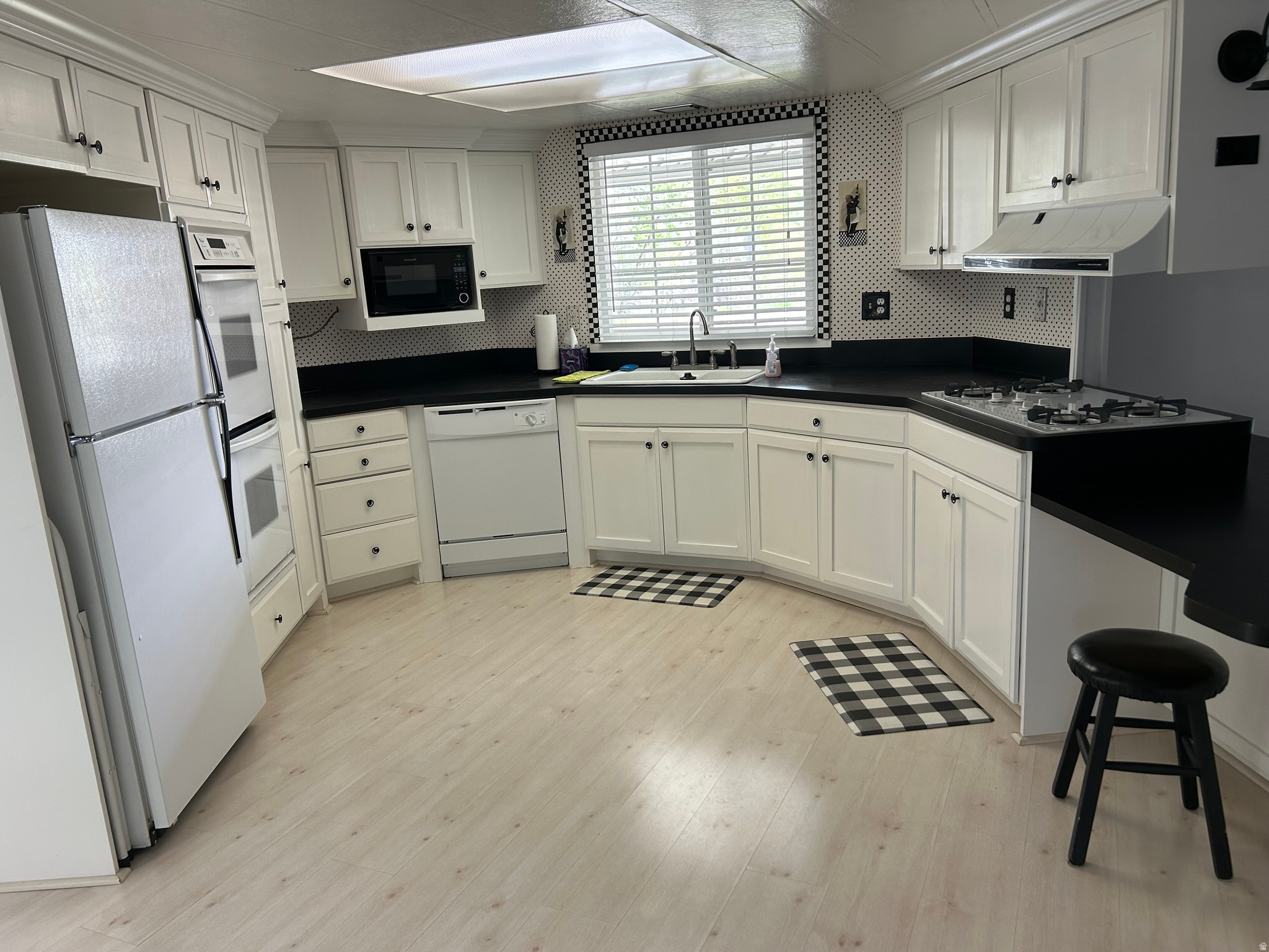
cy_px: 476
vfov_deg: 53.1
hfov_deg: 67.3
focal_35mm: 26
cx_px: 634
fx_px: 953
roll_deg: +3.6
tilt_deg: -13.4
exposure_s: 1/60
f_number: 1.5
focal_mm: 5.7
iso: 64
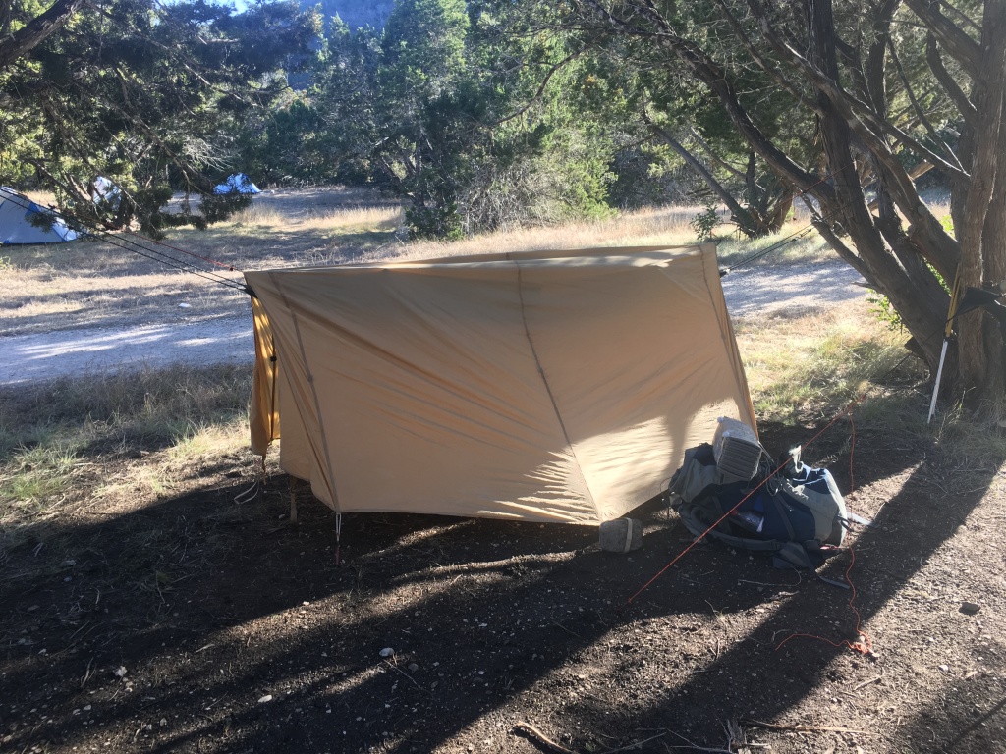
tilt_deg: -16.1
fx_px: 843
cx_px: 503
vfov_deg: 48.2
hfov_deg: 61.7
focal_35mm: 29
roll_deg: +2.6
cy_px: 377
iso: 25
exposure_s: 1/120
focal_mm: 4.15
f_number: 2.2
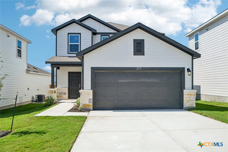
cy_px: 76
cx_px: 114
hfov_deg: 60.3
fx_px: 196
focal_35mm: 31
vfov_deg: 42.3
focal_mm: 21
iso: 400
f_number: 8
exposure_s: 1/1000
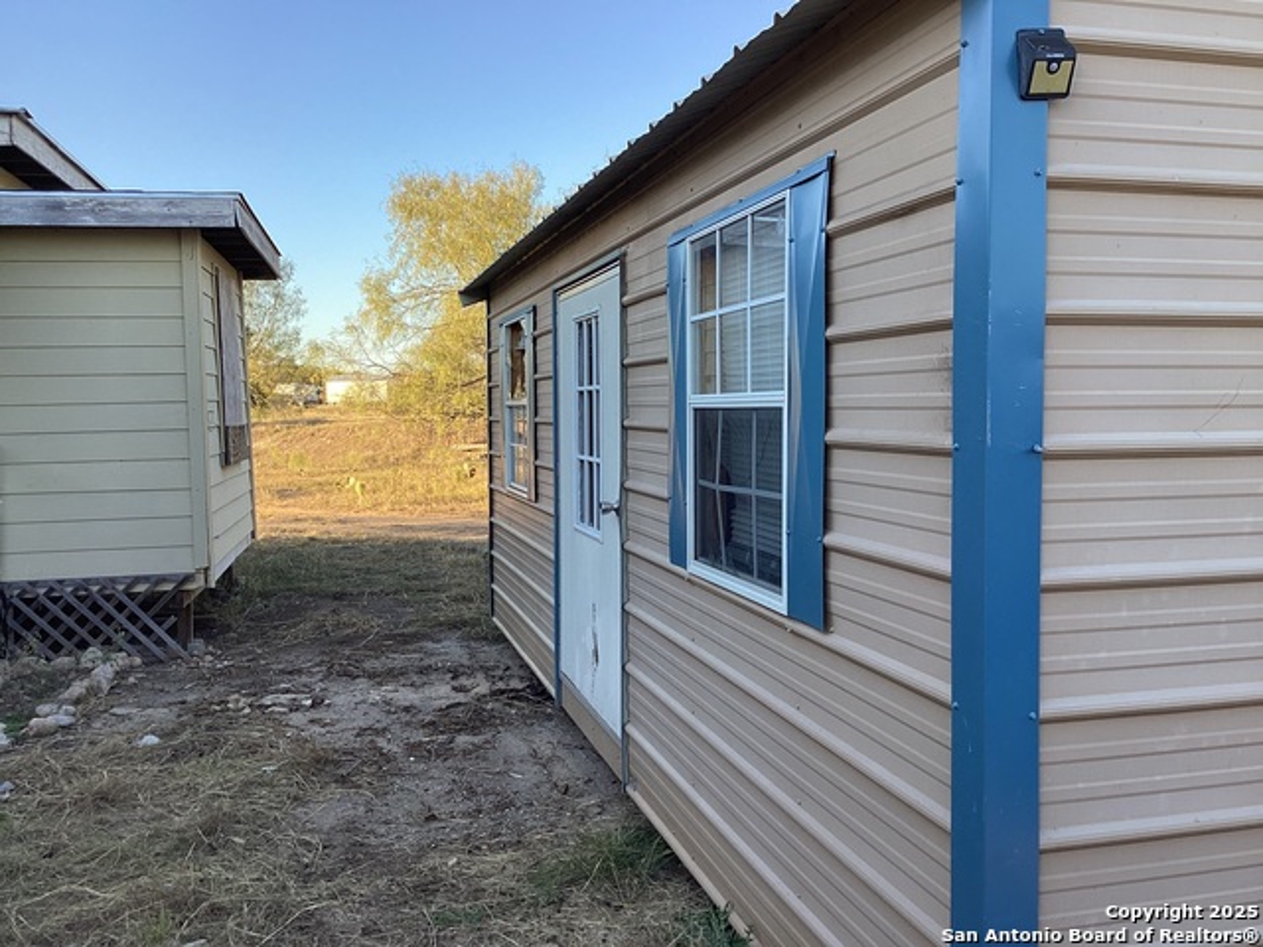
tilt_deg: -6.0
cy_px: 474
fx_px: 1131
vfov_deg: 45.4
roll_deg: -1.1
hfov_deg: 58.4
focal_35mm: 31
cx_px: 632
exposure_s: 1/145
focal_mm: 3.3
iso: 25
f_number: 2.4
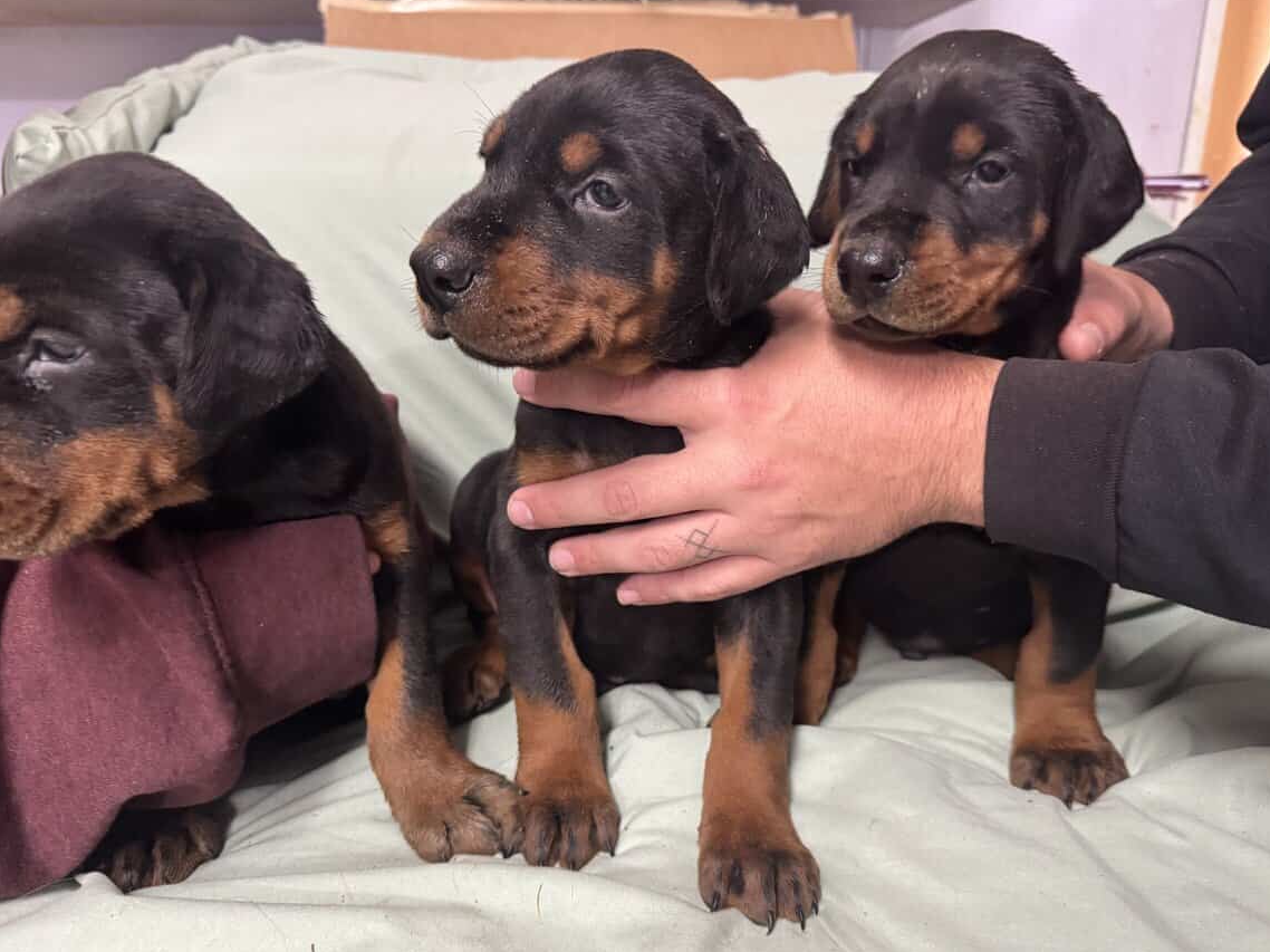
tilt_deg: -20.0
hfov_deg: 65.3
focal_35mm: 27
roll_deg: -1.0
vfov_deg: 51.2
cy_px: 528
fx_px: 990
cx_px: 624
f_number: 1.78
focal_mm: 6.76
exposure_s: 1/60
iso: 500
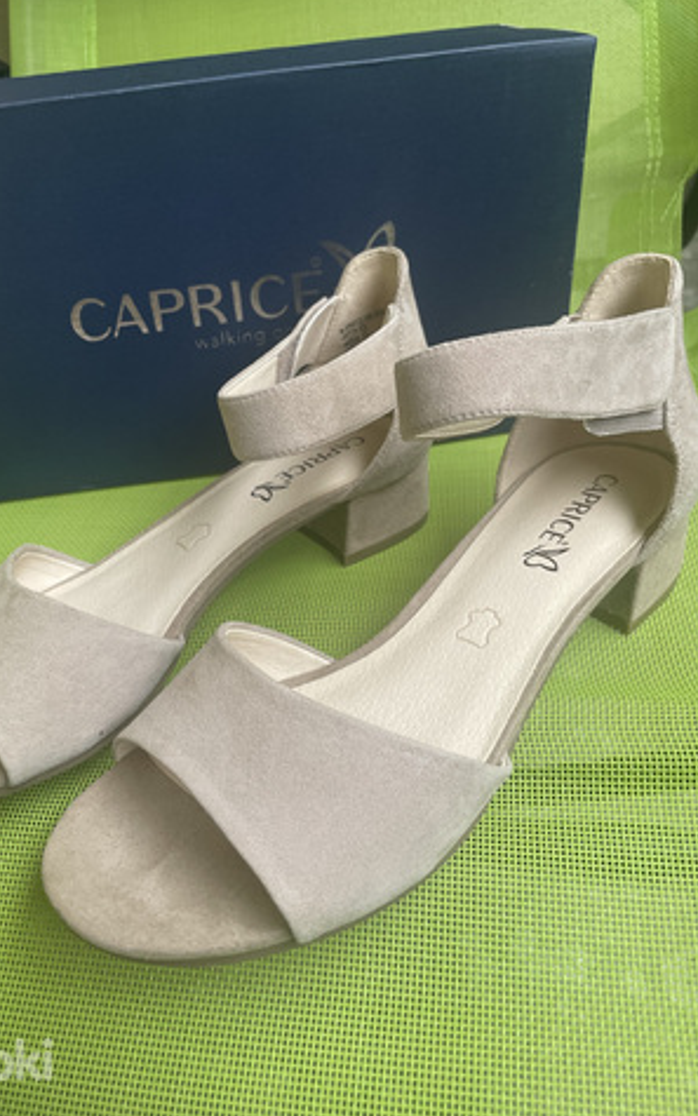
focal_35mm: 29
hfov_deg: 42.8
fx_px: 882
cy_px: 554
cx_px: 260
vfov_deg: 64.6
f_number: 1.6
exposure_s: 1/121
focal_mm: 4.2
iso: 100
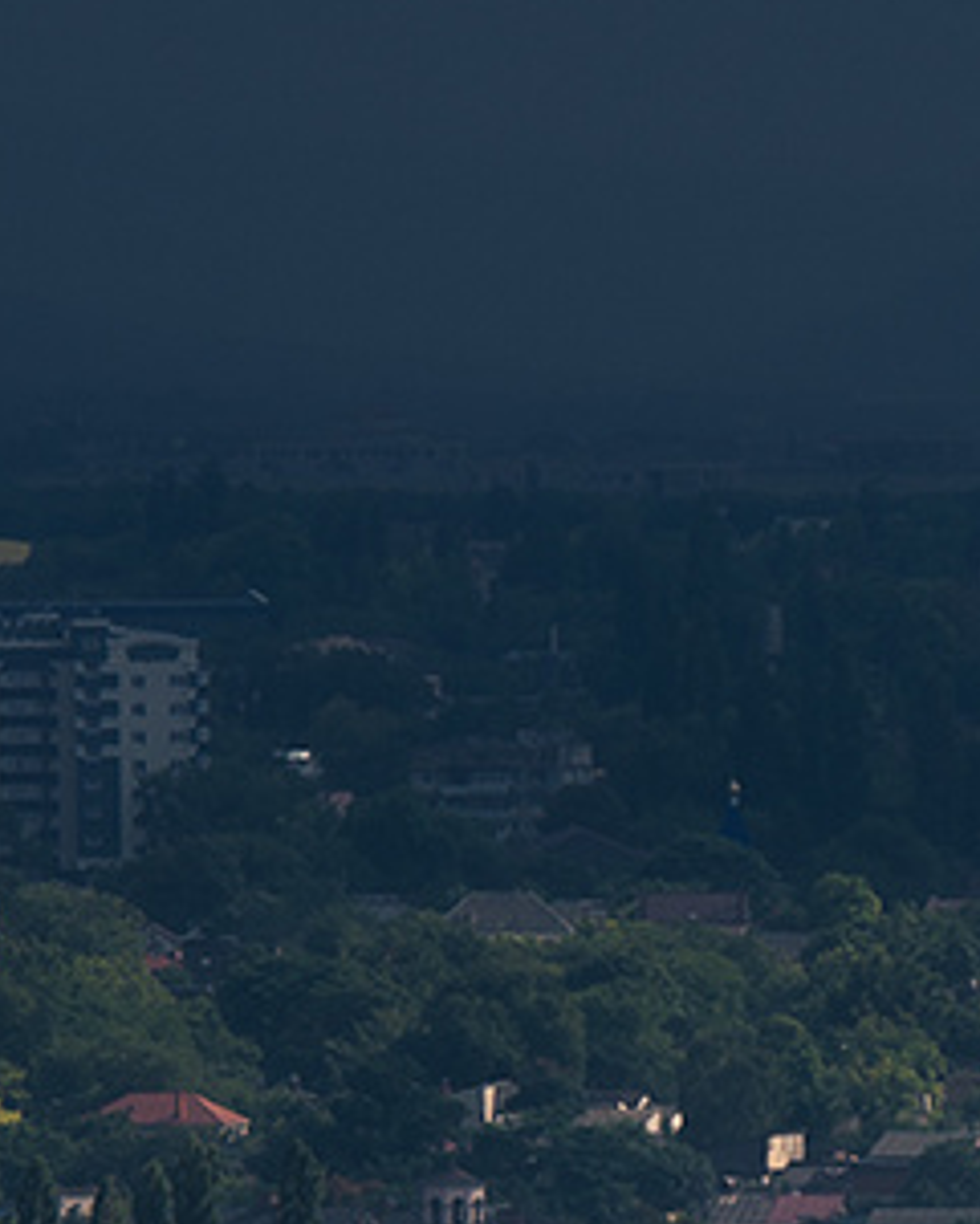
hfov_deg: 1.7
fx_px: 32505
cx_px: 1354
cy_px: 1224
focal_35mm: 897
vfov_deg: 2.2
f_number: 13
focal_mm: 160
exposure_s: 1/160
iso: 100
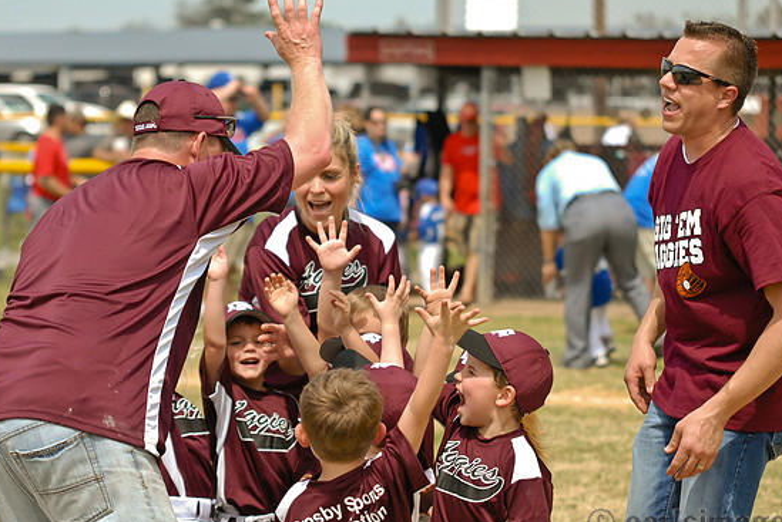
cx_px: 396
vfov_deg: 12.4
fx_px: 2413
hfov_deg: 18.4
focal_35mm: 111
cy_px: 270
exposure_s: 1/8000
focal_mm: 70
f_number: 2.8
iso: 800
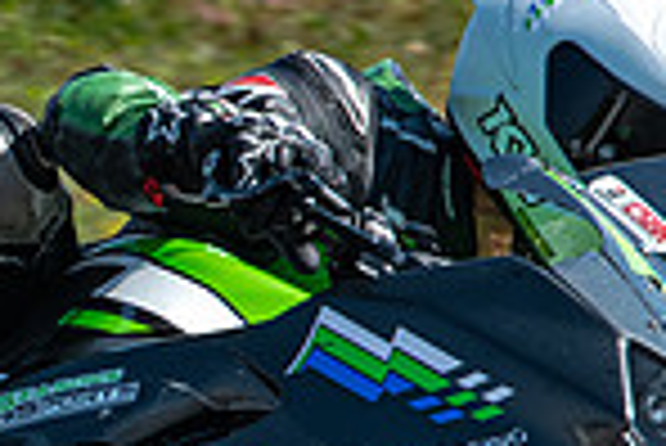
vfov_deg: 1.2
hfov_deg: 1.8
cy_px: 647
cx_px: -703
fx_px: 21444
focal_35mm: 1158
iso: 250
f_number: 9
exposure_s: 1/800
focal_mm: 200
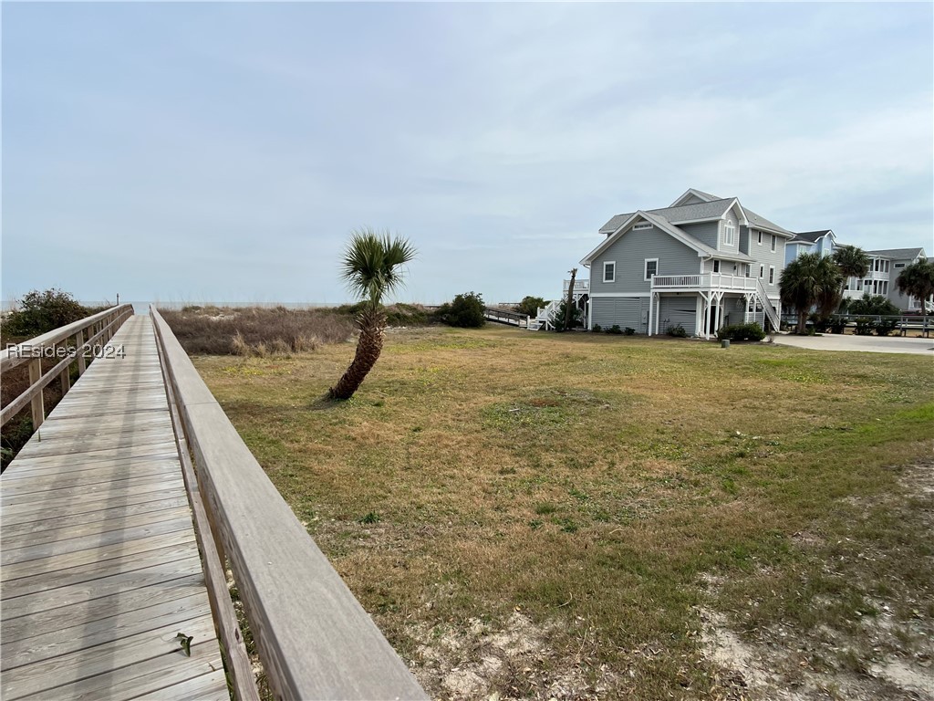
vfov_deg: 53.1
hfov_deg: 67.3
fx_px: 702
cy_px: 350
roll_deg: -0.2
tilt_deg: -5.0
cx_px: 467
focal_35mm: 26
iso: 50
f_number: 1.5
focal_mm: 5.7
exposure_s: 1/6211
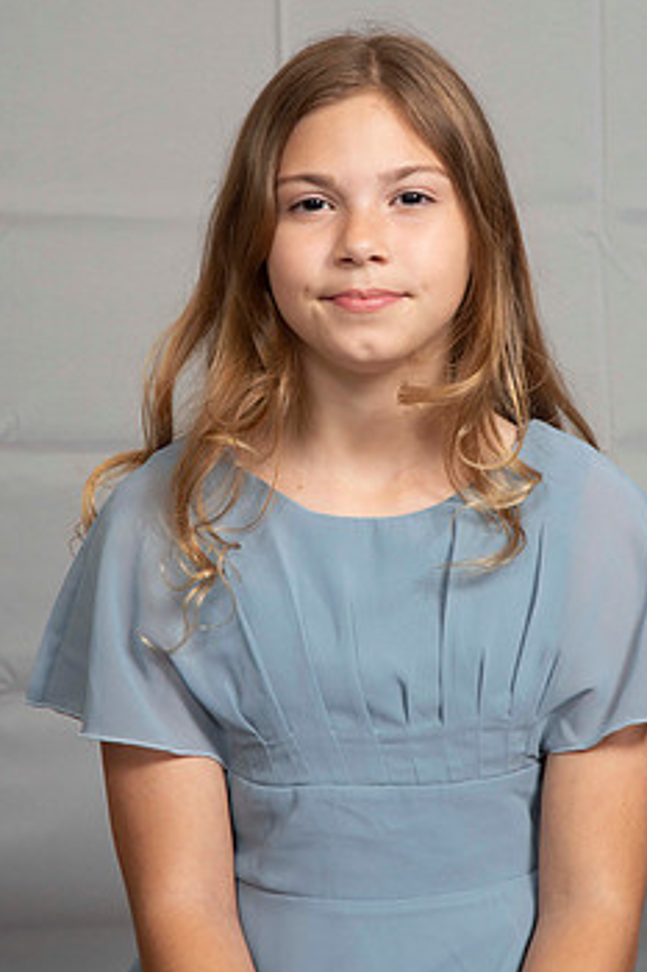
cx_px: 368
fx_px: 3643
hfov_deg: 10.1
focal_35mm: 135
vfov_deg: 15.2
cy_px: 361
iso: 100
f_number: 6.3
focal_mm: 70
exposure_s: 1/60
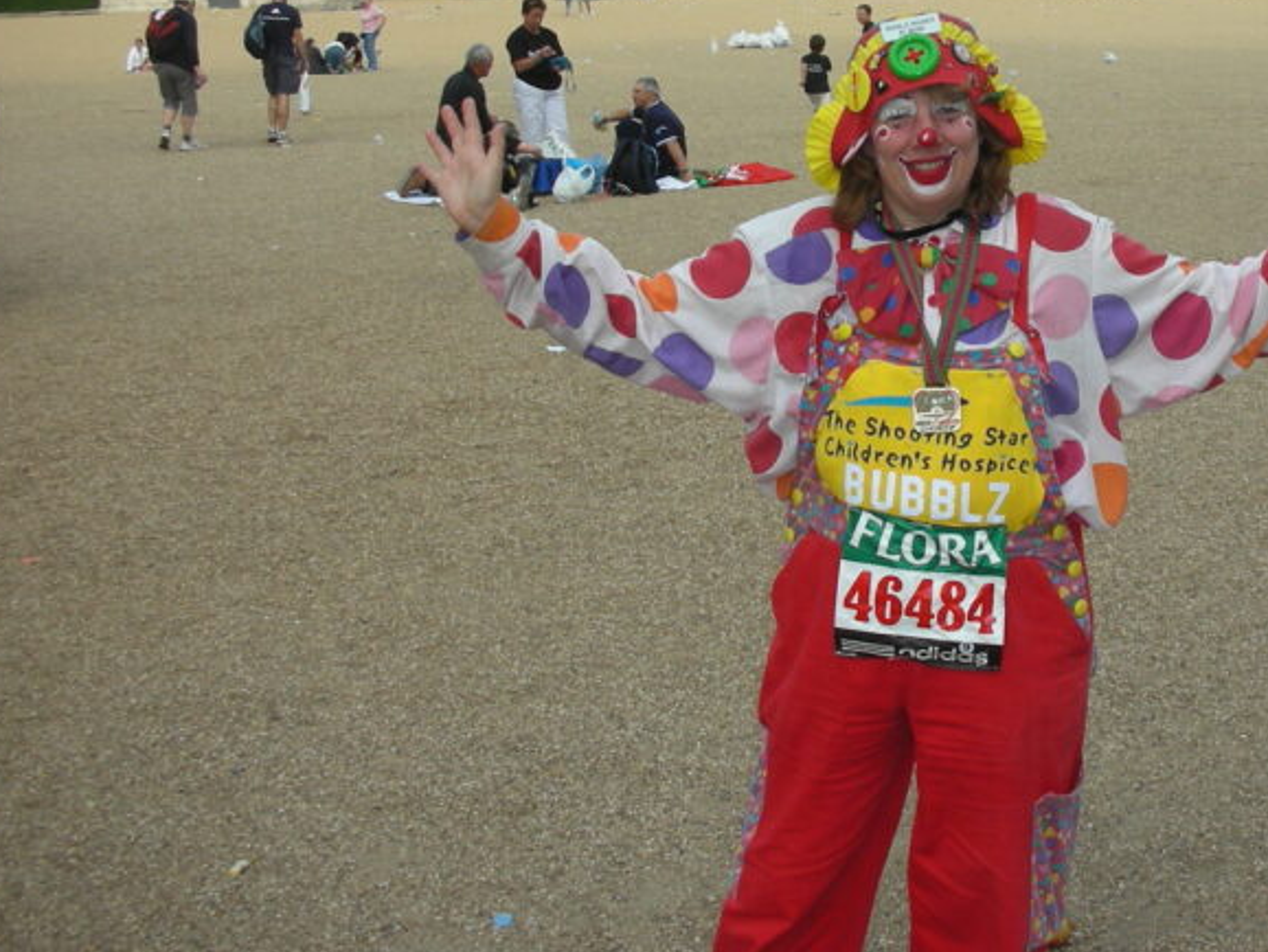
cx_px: 917
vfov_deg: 23.5
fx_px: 2272
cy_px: 250
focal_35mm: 62
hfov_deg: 30.8
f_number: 3
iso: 50
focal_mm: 5.8
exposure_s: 1/257
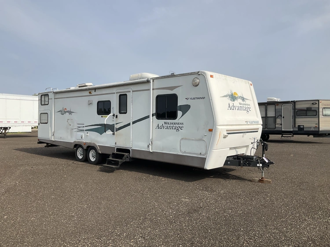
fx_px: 277
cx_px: 165
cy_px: 124
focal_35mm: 29
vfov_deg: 48.3
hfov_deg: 61.6
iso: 25
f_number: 1.8
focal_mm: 3
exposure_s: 1/2801
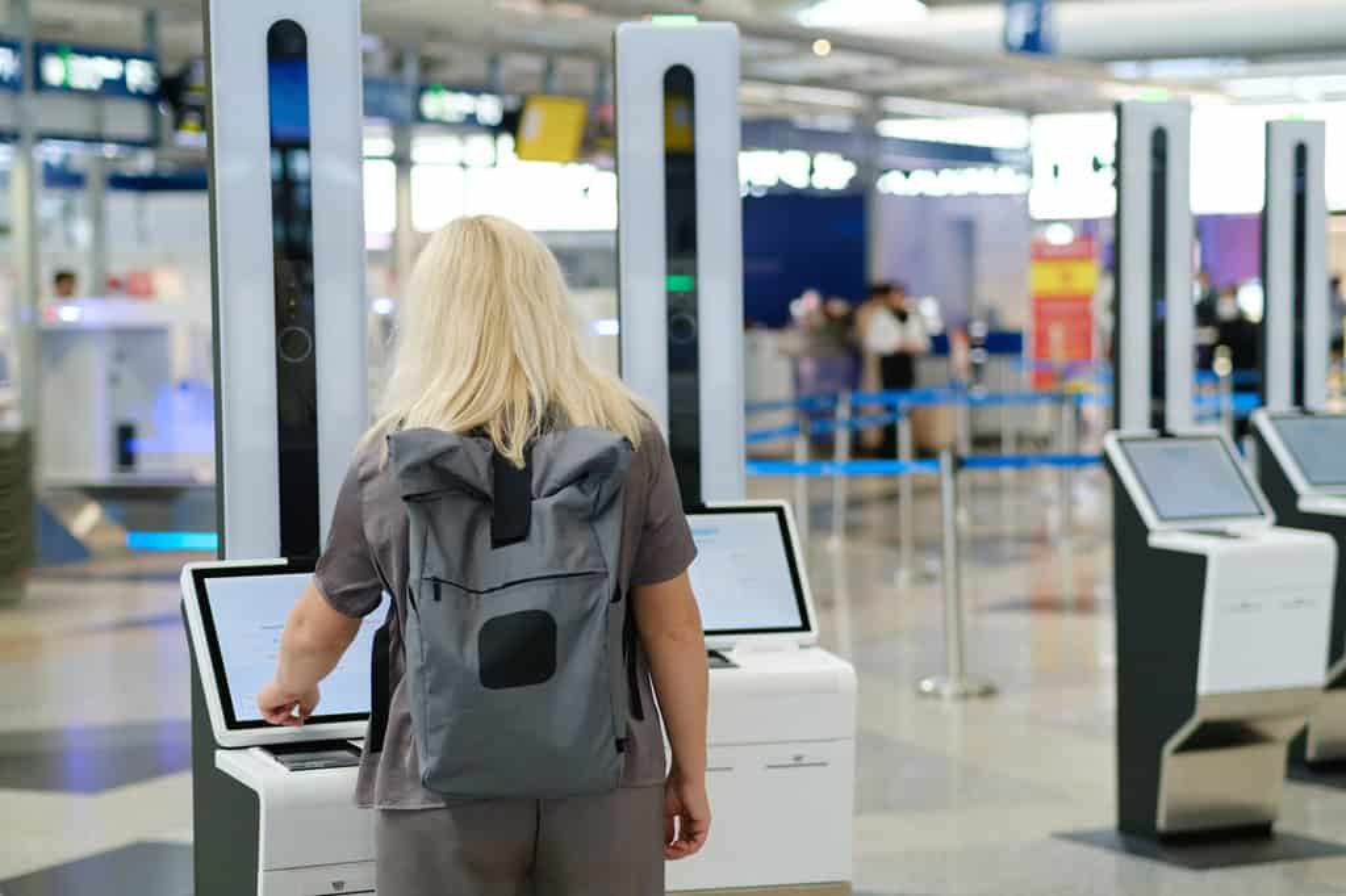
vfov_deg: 16.3
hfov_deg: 24.2
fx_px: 3139
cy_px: 448
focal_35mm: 84
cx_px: 673
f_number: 1.8
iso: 800
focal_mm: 56
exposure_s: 1/250
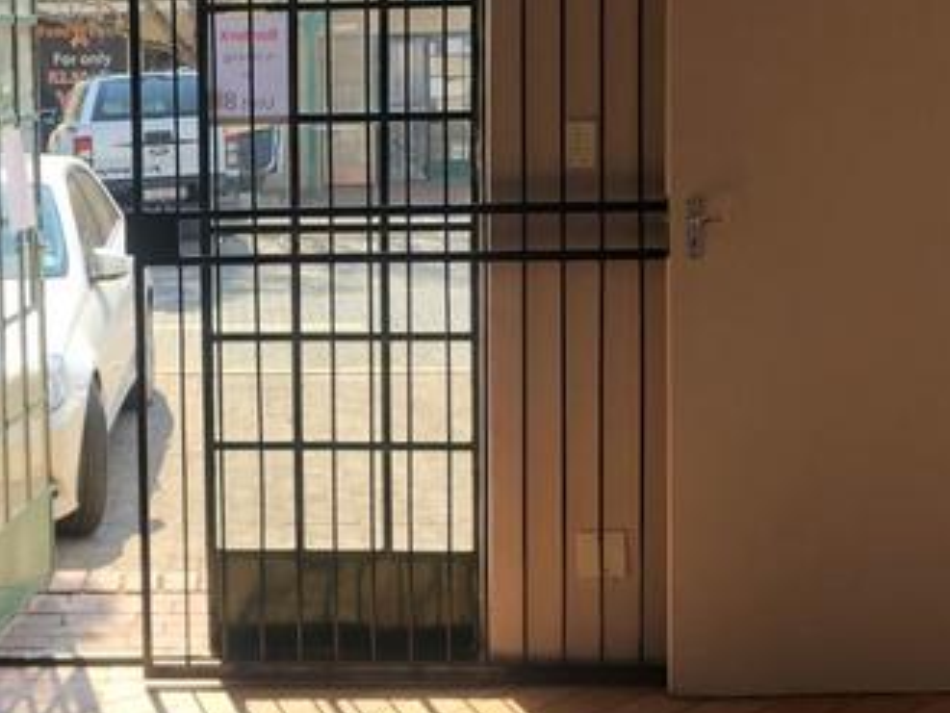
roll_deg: +1.5
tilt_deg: -5.7
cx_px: 130
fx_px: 1867
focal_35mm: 68
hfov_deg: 27.7
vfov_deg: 21.6
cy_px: 280
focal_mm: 3.99
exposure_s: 1/195
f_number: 1.8
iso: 20
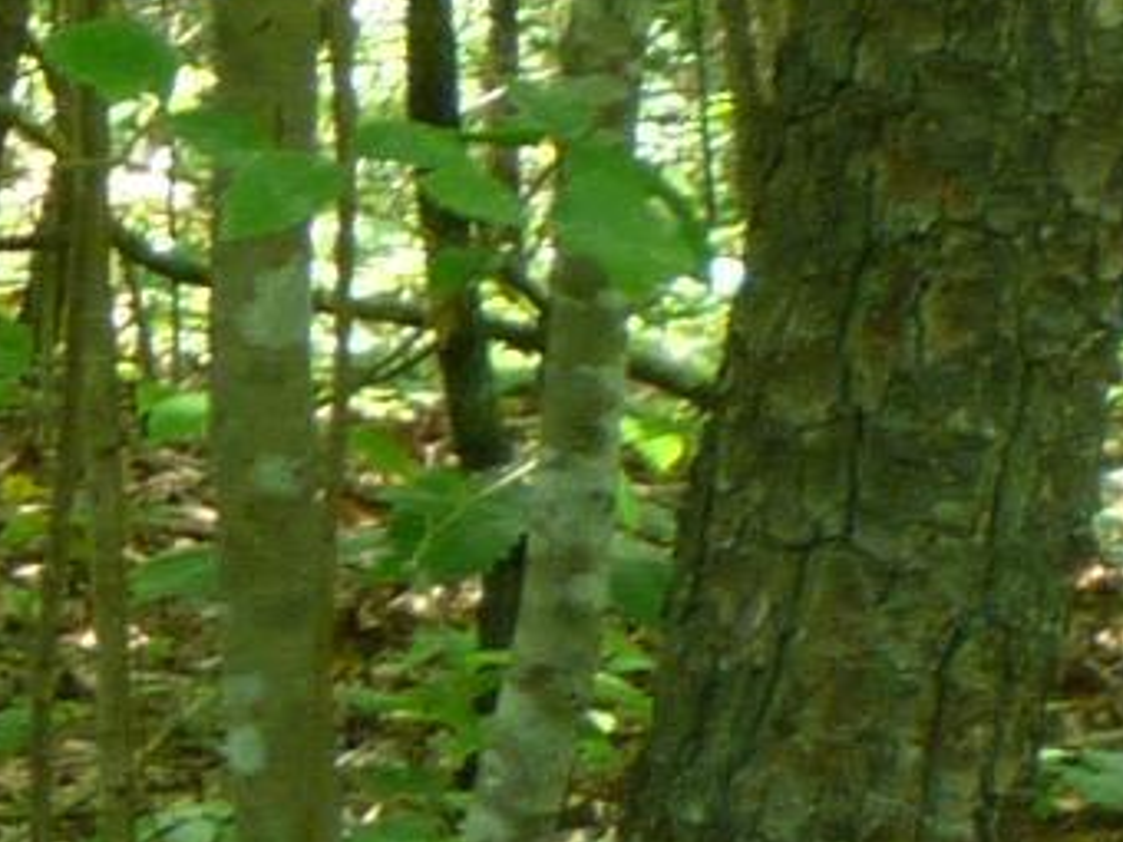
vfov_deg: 6.3
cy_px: 63
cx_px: -1965
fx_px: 7624
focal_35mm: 235
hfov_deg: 7.6
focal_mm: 5.2
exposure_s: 1/40
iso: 80
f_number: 3.3
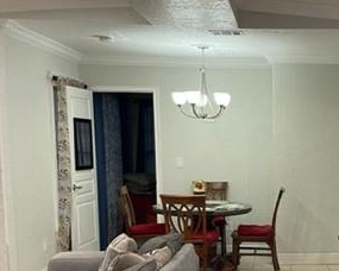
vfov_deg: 26.3
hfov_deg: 31.2
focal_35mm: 57
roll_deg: -1.2
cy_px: 208
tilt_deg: -8.0
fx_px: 572
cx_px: 318
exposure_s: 1/60
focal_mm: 5.1
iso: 125
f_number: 1.6
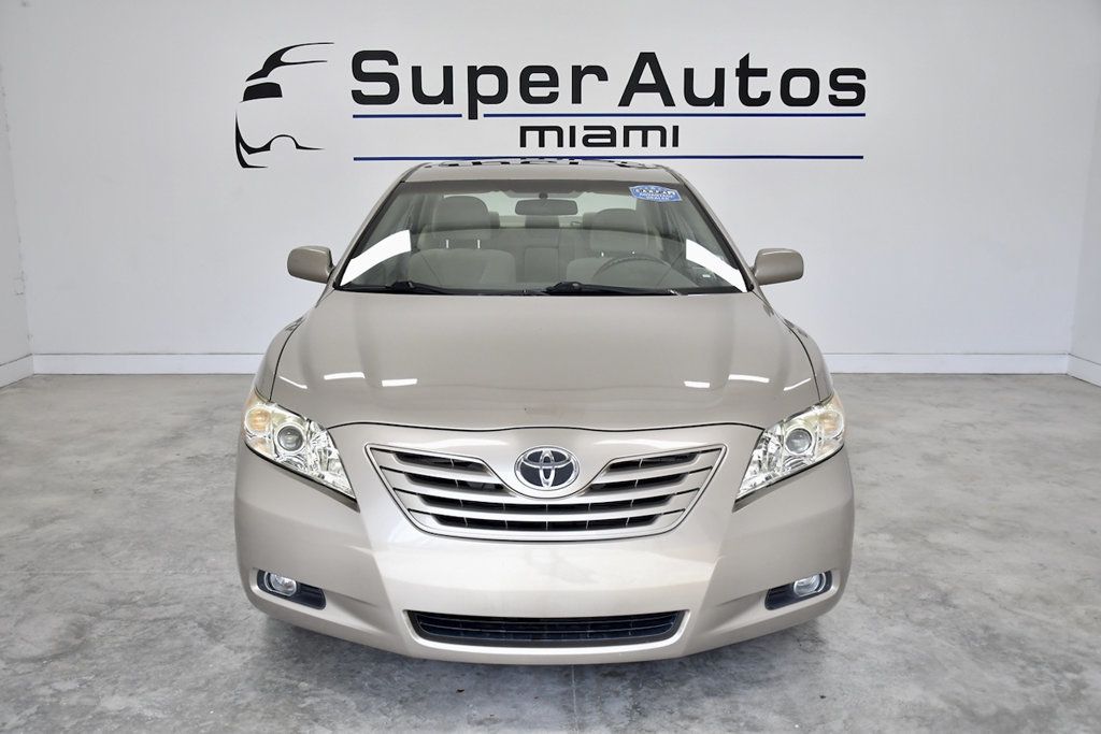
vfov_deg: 40.0
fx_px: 1009
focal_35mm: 33
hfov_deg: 57.2
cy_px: 367
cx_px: 550
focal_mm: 22
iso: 1250
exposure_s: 1/1250
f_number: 4
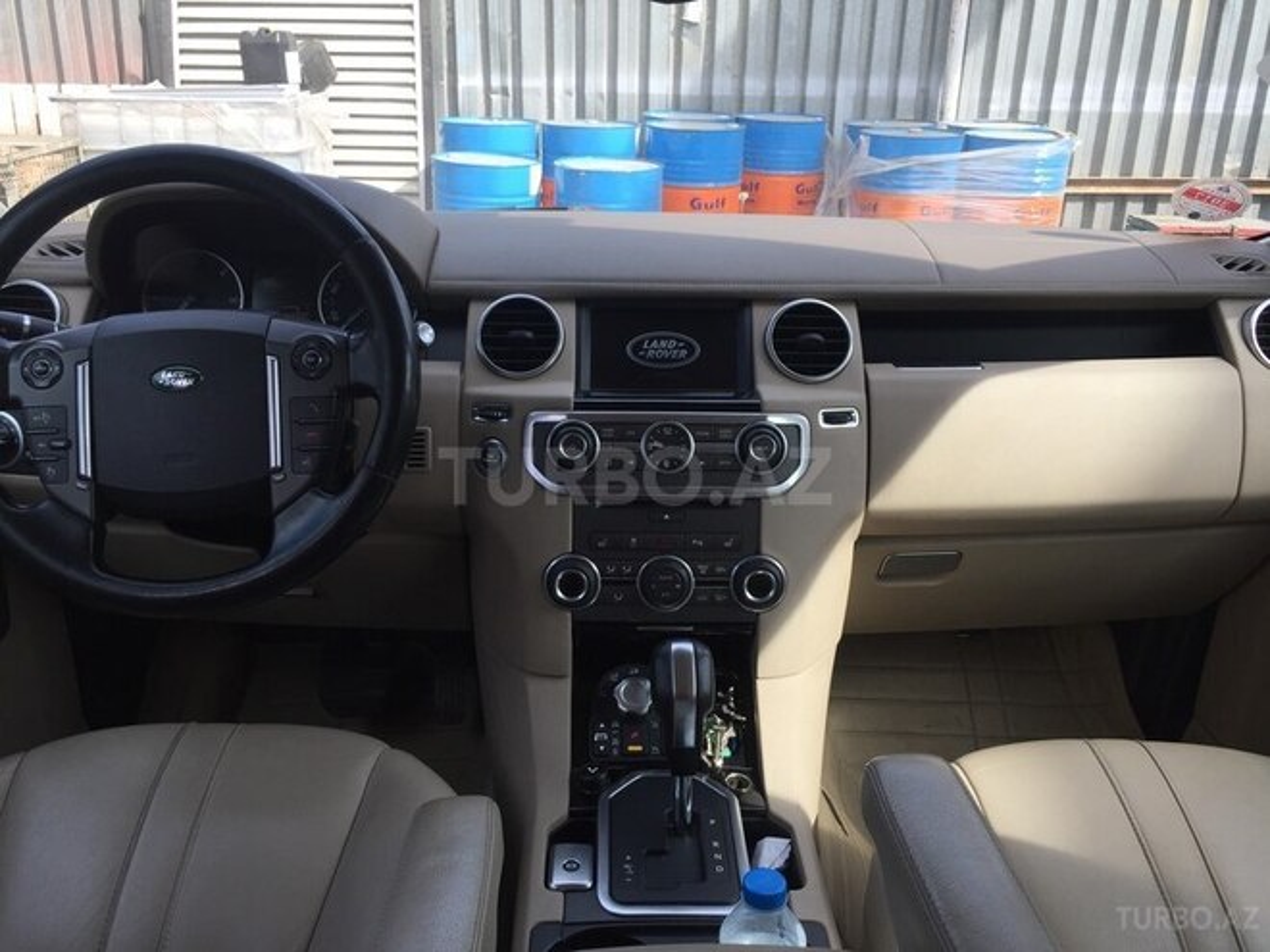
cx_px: 635
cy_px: 476
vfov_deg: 48.2
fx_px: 1064
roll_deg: -2.8
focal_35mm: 29
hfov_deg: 61.7
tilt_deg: -22.9
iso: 32
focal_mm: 4.15
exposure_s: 1/408
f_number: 2.2
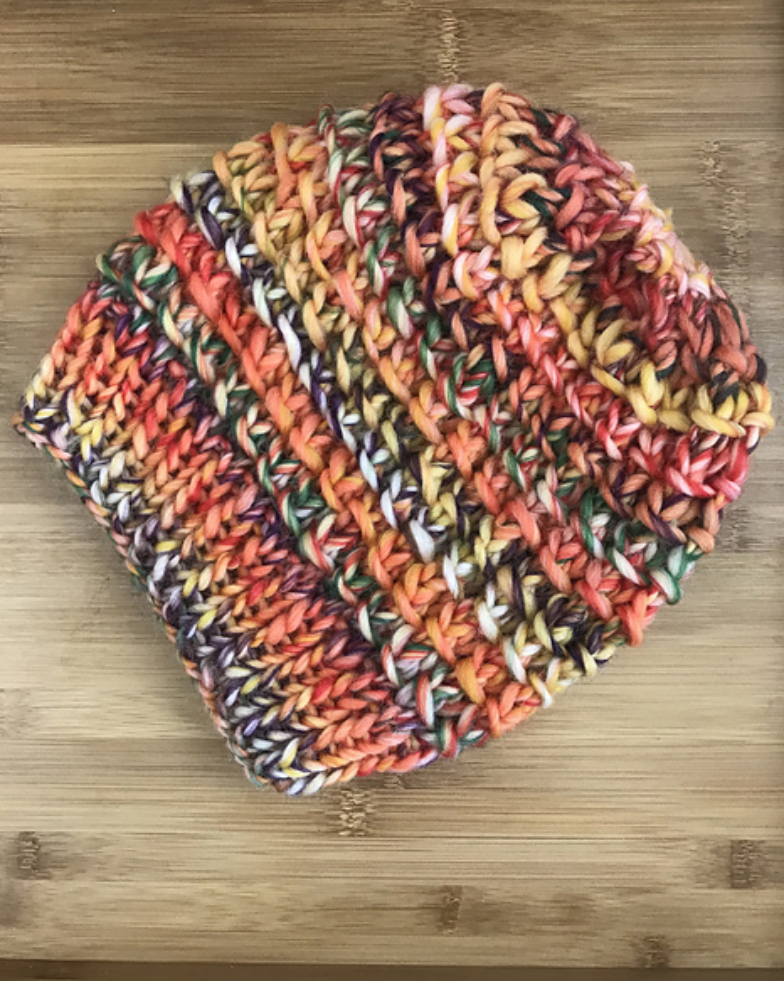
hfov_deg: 48.5
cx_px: 399
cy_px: 485
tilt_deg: -86.4
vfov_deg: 58.8
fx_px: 871
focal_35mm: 30
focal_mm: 3.99
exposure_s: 1/15
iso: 40
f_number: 1.8
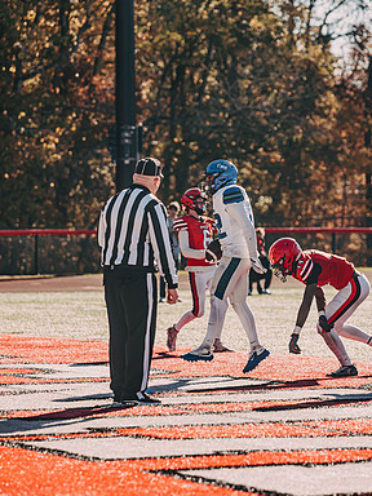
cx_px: 235
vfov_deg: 10.5
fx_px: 2708
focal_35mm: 189
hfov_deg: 7.9
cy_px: 249
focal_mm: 130
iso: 250
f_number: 3.2
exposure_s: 1/2000
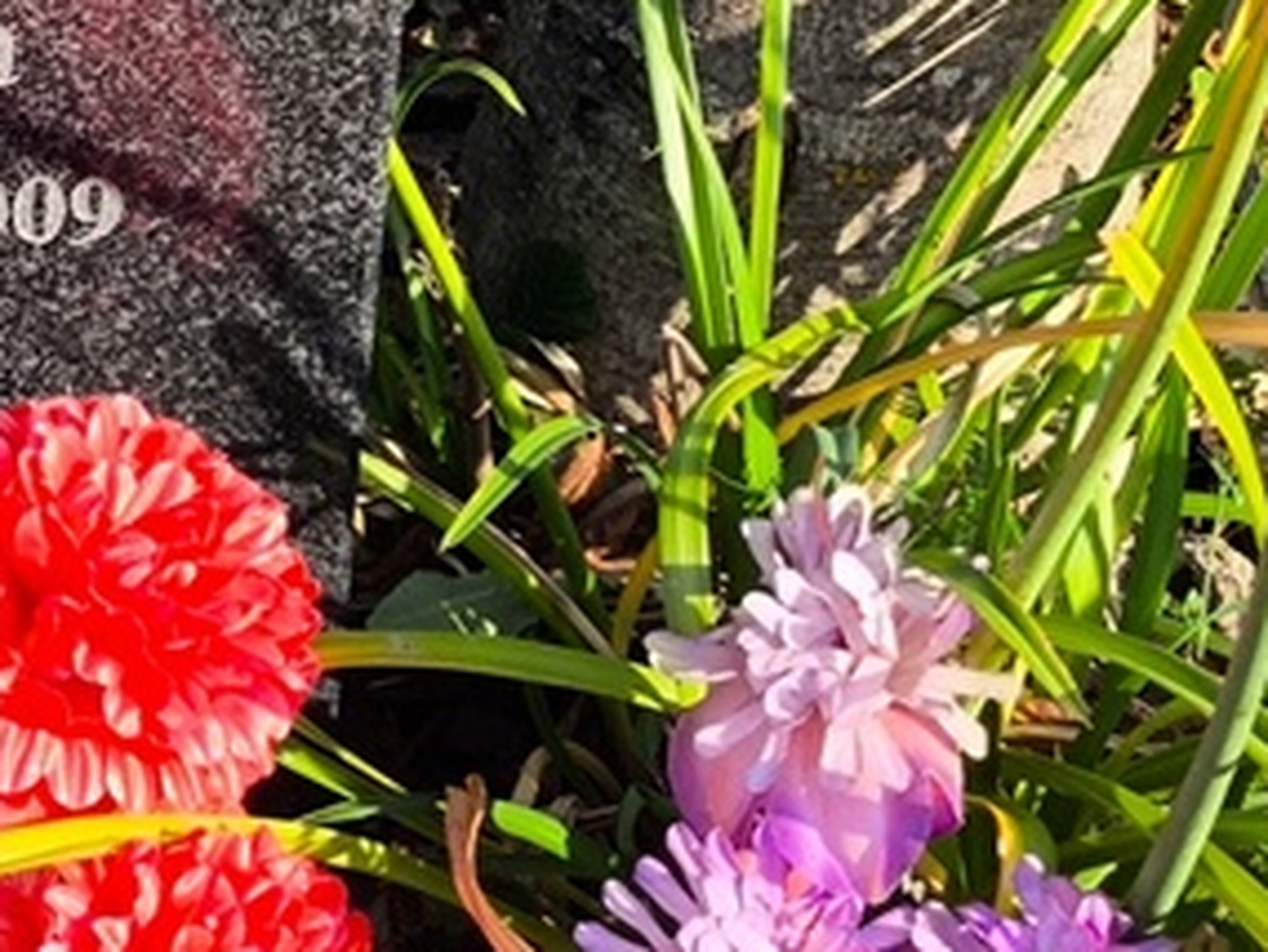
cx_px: -420
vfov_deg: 10.4
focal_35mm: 140
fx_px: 5130
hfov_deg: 13.5
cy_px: -205
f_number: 1.7
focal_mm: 4.71
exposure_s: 1/832
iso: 50
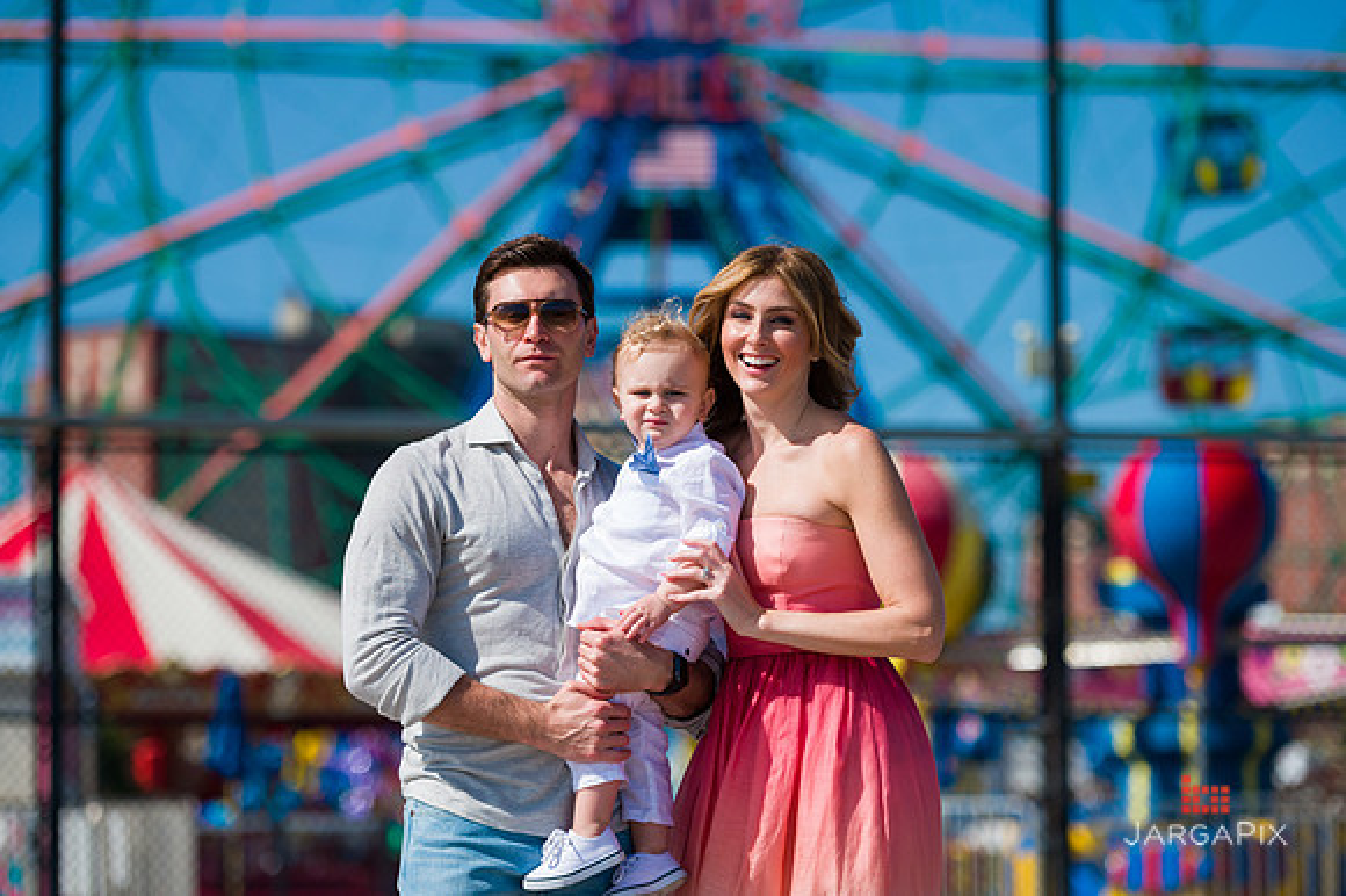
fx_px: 4671
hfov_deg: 16.4
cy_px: 448
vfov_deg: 11.0
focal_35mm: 125
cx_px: 673
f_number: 3.2
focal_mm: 125
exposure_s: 1/6400
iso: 200
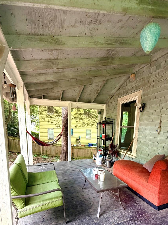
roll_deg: -1.9
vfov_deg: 82.2
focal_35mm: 19
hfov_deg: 68.7
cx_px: 88
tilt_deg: -8.9
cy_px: 147
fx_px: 123
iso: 250
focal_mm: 2.22
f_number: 2.2
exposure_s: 1/121
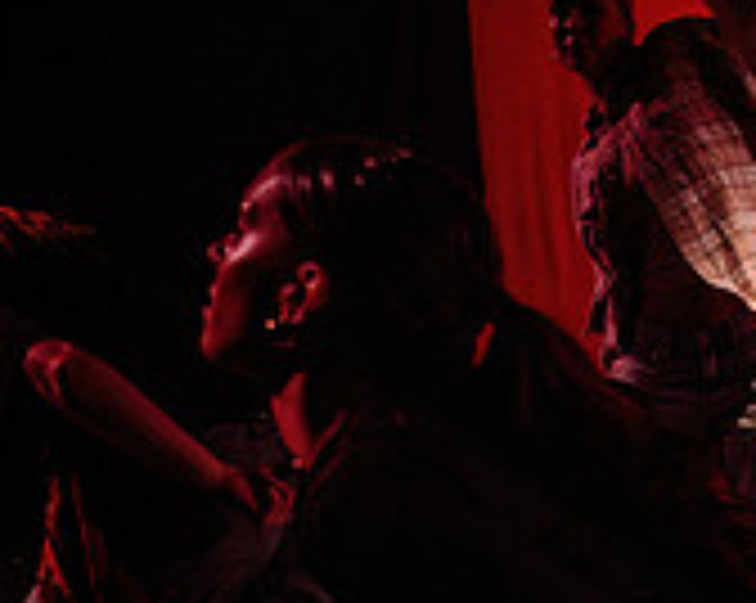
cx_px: 1101
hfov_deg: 19.8
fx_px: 1900
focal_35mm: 85
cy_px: 444
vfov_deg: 17.9
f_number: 2.8
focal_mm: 24
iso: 2000
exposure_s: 1/300
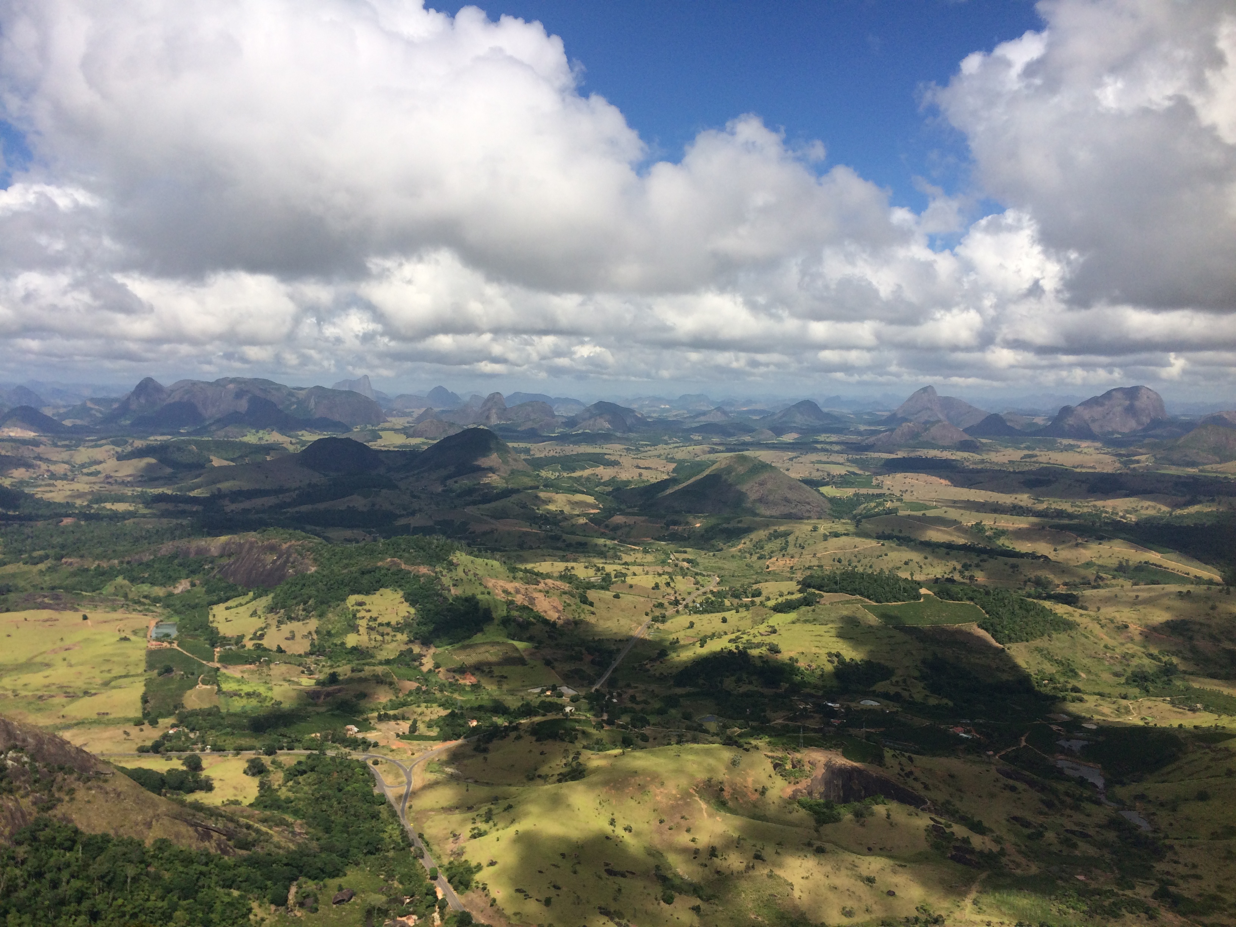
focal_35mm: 29
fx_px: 1035
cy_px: 464
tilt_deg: -6.5
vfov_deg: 48.2
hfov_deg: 61.7
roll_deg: -2.2
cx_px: 618
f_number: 2.2
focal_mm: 4.15
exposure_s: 1/4566
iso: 32
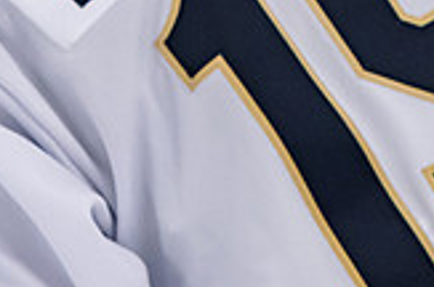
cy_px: -191
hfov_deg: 1.8
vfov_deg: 1.2
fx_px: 13740
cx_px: 296
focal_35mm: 1142
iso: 2000
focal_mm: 200
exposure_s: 1/800
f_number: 3.2
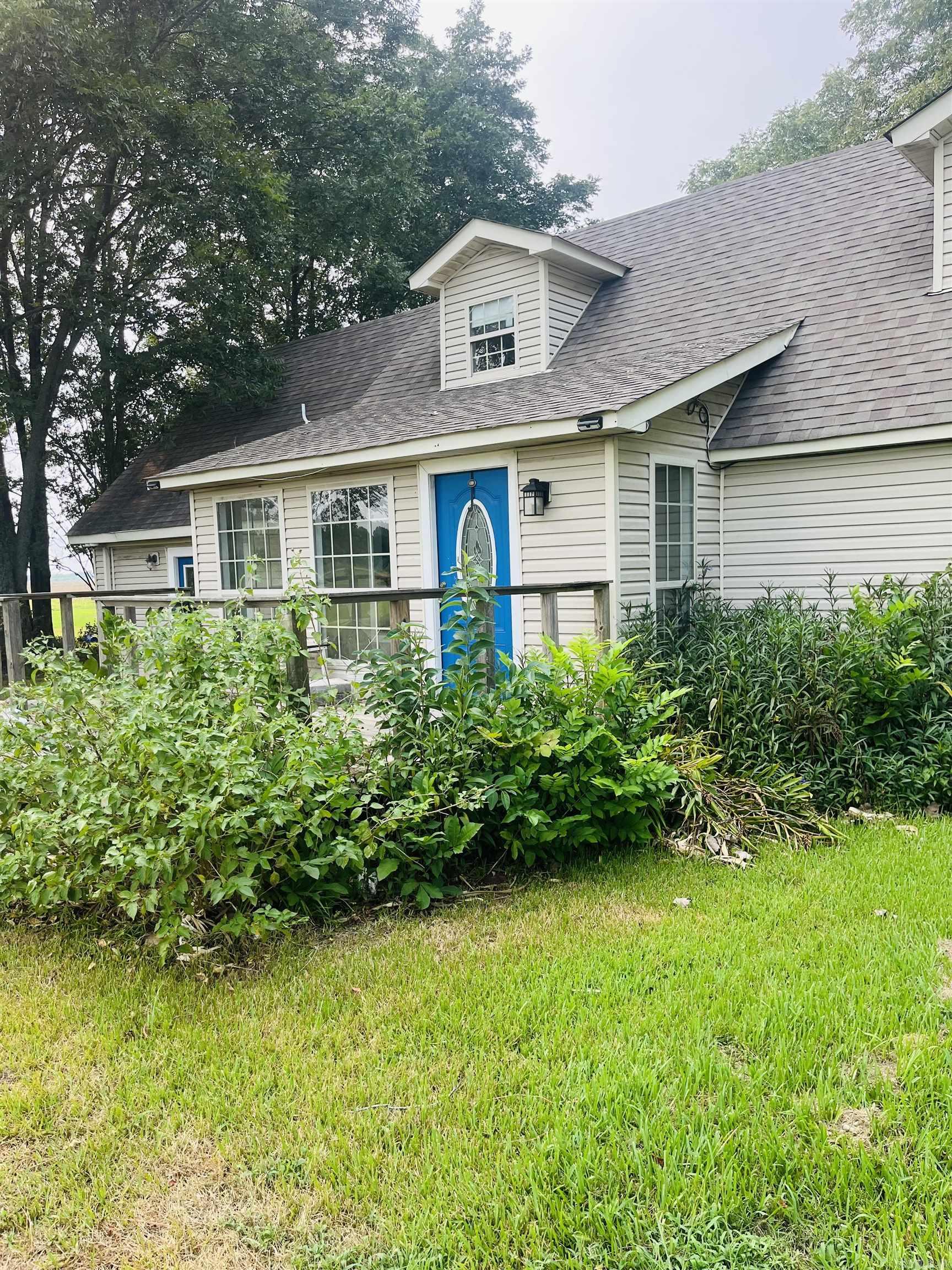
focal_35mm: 26
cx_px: 476
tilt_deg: -5.9
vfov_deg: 67.3
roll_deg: +2.1
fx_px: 953
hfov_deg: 53.1
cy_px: 635
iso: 50
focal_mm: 5.1
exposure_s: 1/761
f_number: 1.6
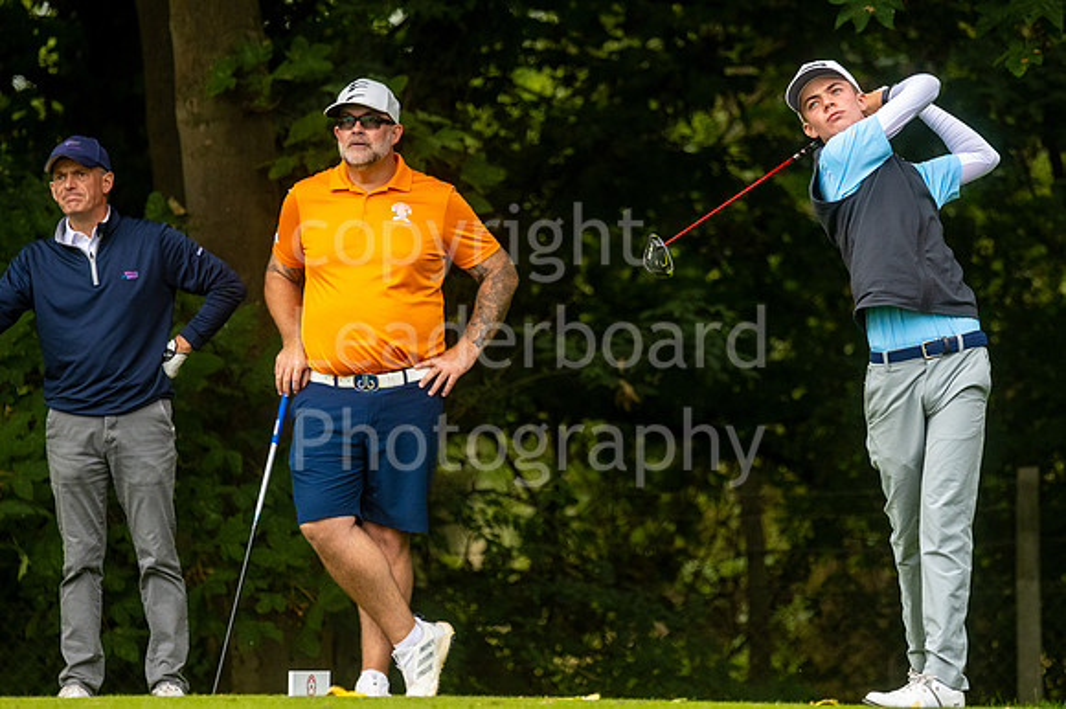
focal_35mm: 521
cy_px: 314
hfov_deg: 4.0
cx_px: 598
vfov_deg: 2.6
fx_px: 15407
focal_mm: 300
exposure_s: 1/1000
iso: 640
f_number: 4
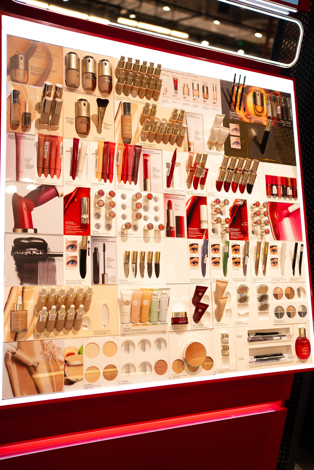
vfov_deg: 54.4
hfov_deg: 37.9
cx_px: 157
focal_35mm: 35
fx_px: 458
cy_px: 235
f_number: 2
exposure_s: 1/160
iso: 100
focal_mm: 35
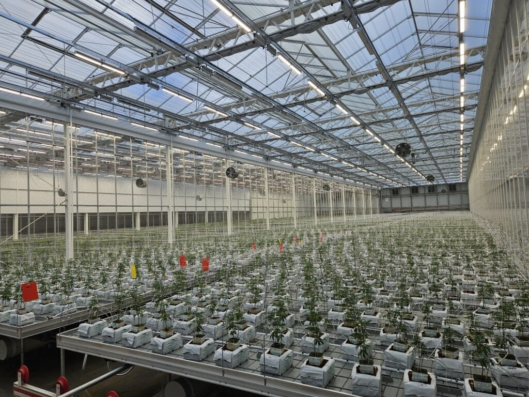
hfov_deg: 73.9
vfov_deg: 58.9
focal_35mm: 23
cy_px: 198
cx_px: 264
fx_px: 351
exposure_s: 1/2082
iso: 25
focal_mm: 5.4
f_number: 1.8
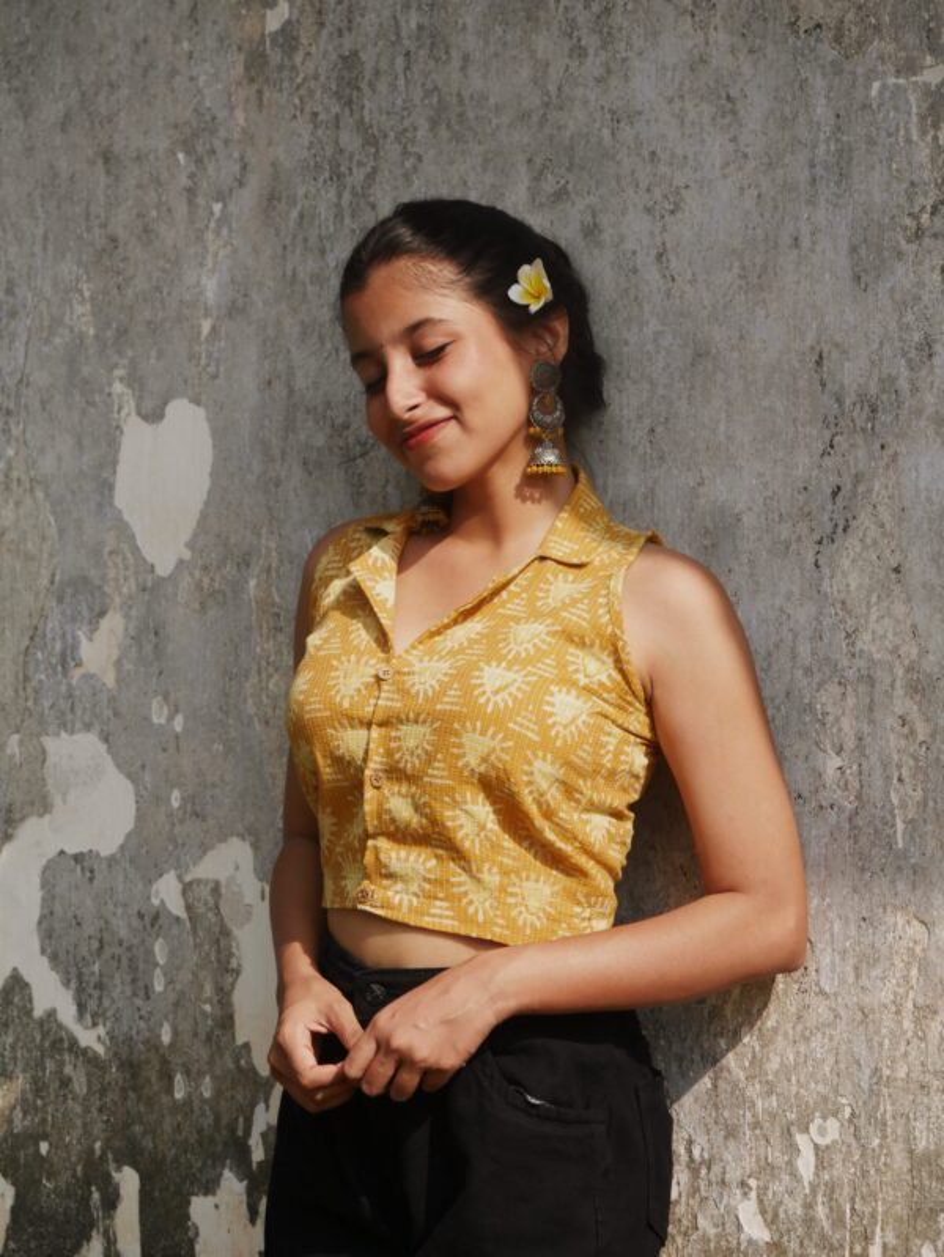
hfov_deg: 11.4
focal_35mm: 130
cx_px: 472
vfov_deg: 15.2
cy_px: 628
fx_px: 4723
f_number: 6.3
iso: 1600
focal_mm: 65
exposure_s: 1/2500
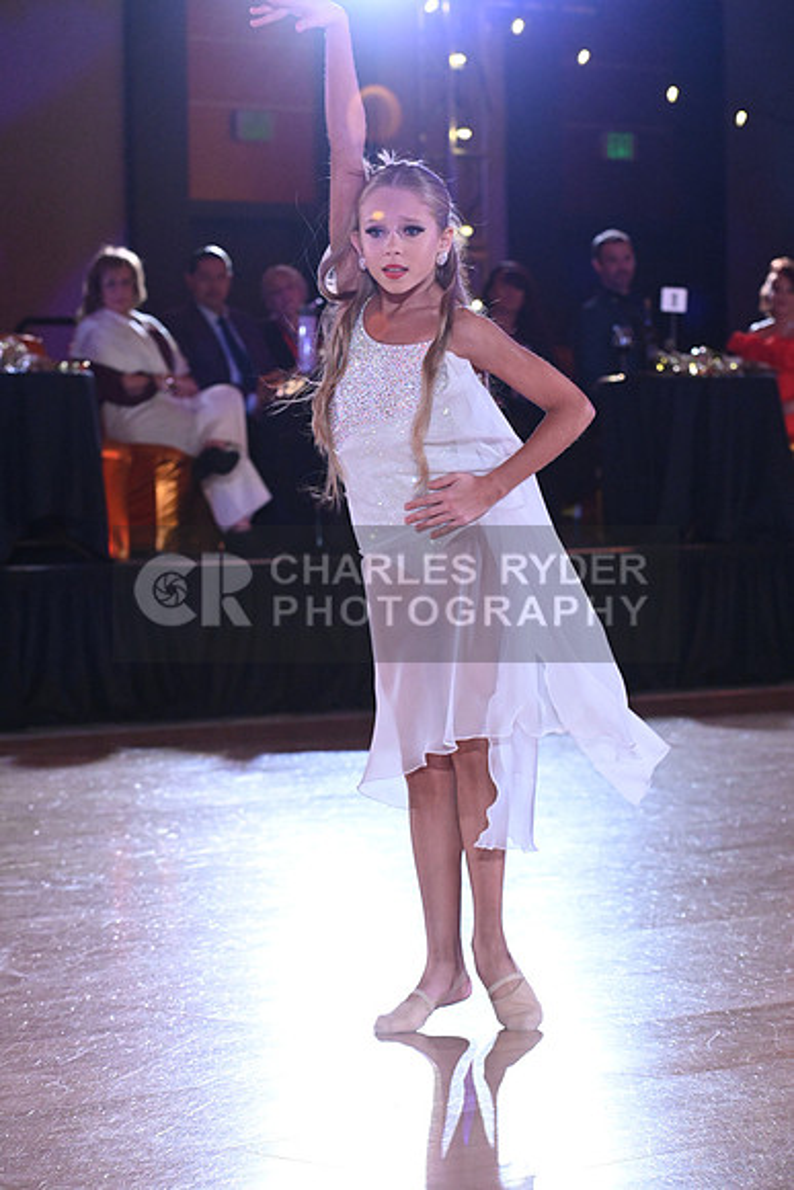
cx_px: 397
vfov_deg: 16.8
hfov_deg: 11.2
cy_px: 595
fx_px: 4033
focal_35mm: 122
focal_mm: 122
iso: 6400
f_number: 8
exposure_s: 1/400
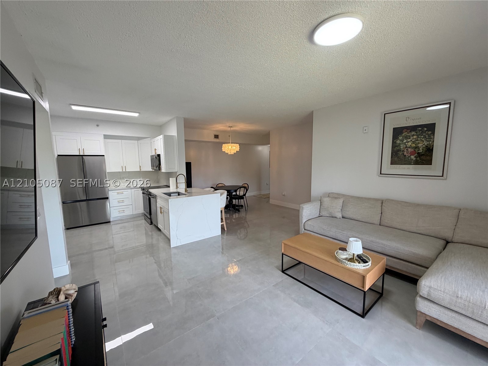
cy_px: 183
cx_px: 244
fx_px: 197
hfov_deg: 102.1
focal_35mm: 14
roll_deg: +1.4
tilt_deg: -5.5
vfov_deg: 85.7
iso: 160
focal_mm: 2.22
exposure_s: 1/120
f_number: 2.2
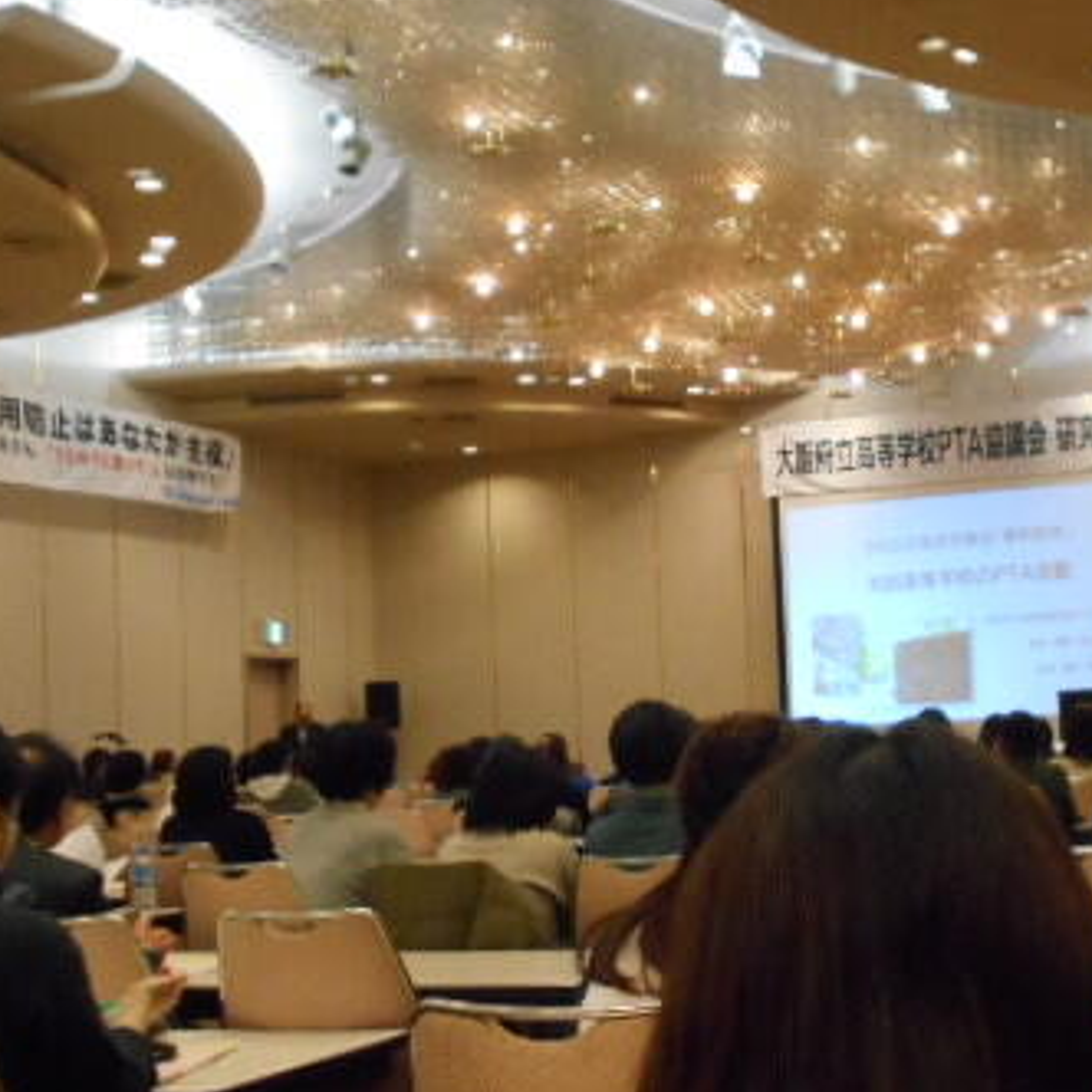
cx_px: 766
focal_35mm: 58
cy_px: 605
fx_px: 2070
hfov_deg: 29.3
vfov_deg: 29.5
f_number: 3.6
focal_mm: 5.8
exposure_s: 1/80
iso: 800
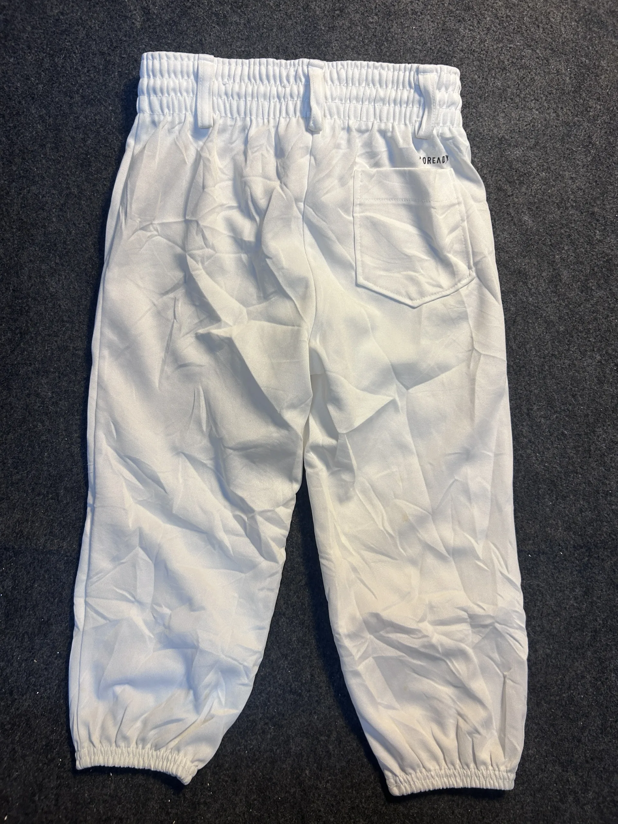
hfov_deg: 53.1
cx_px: 309
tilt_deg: -54.4
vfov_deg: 67.3
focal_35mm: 26
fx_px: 619
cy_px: 412
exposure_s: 1/100
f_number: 1.5
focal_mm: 5.7
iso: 100
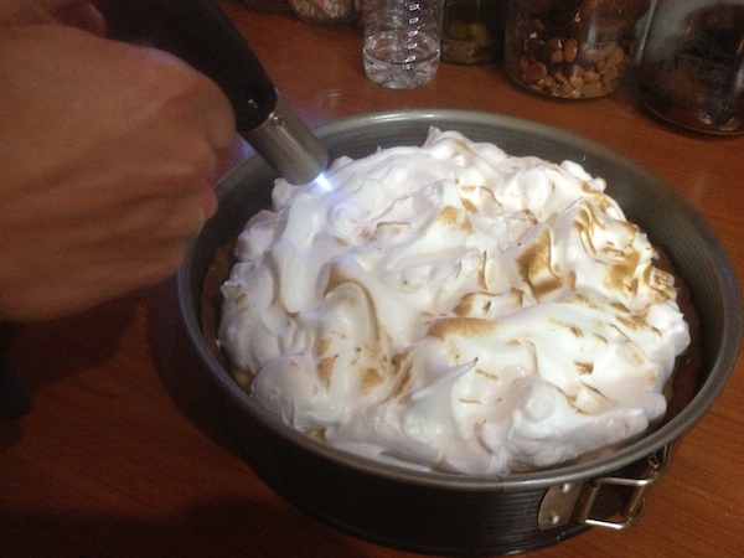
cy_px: 279
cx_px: 372
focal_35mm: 35
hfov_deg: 52.6
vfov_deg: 40.7
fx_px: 752
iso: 400
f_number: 2.4
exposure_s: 1/20
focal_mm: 4.28
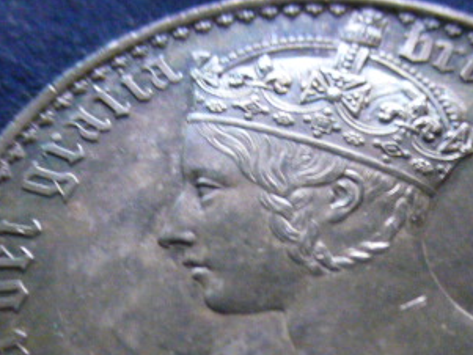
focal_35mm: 51
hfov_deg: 37.1
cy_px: 322
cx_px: 313
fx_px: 697
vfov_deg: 27.5
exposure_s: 1/4
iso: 1600
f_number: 3.3
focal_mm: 4.3
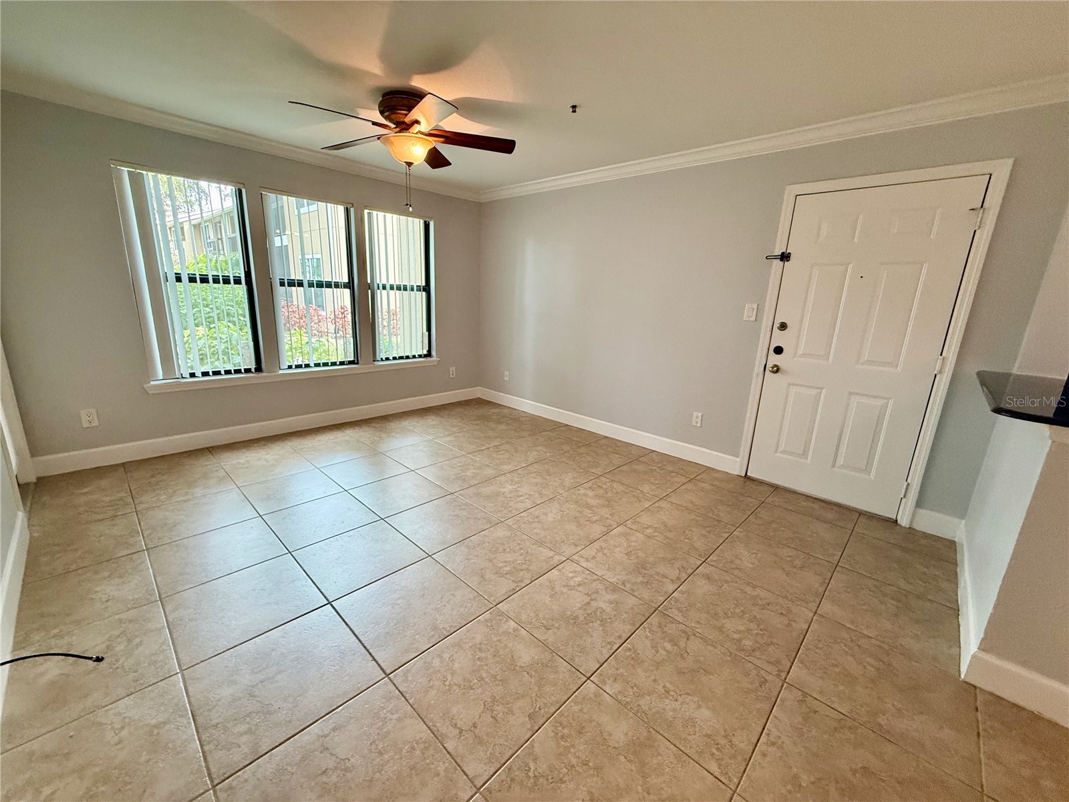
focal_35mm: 14
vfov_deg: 85.7
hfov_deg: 102.1
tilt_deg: -13.3
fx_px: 432
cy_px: 401
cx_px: 534
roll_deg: -1.1
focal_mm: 2.22
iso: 250
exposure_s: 1/120
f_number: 2.2
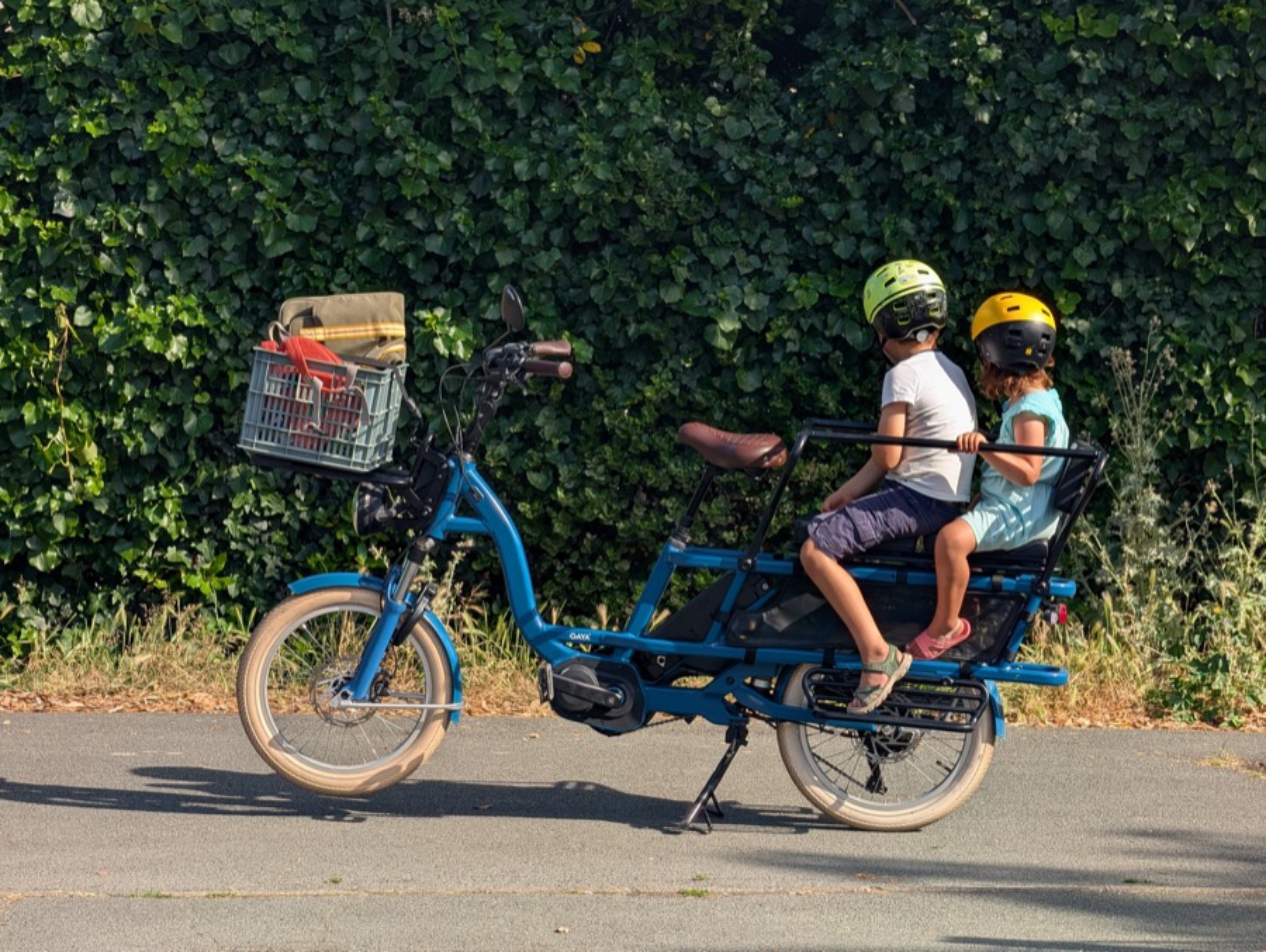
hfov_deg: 17.9
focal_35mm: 110
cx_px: 633
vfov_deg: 13.5
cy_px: 476
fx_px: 4027
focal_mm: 17.91
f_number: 2.8
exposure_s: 1/662
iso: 43
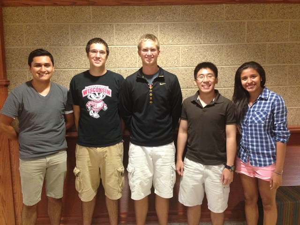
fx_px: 286
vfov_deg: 42.9
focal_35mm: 33
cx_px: 150
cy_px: 112
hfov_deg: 55.4
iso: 320
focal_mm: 4.13
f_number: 2.4
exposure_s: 1/20
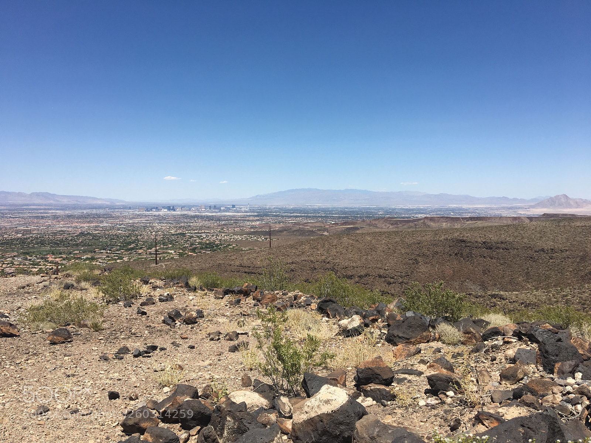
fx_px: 495
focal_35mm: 29
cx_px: 296
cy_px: 222
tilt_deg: -2.3
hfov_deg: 61.7
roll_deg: +0.1
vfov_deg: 48.2
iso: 25
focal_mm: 4.15
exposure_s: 1/2331
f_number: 2.2
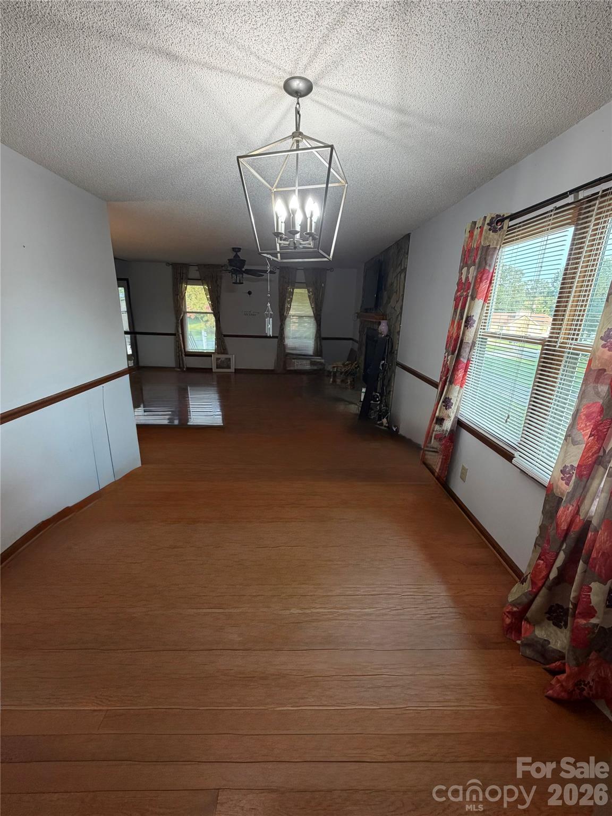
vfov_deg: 102.1
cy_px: 408
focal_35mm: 14
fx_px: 330
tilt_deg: -17.0
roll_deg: -1.9
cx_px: 306
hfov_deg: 85.7
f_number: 2.2
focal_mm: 2.22
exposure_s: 1/60
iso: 200
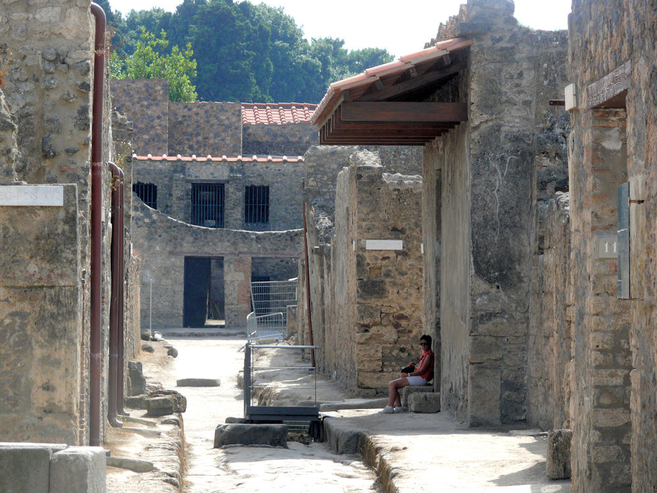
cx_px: 329
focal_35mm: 226
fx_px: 4289
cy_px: 246
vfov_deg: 6.6
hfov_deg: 8.8
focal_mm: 47.5
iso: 100
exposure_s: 1/200
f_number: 5.6
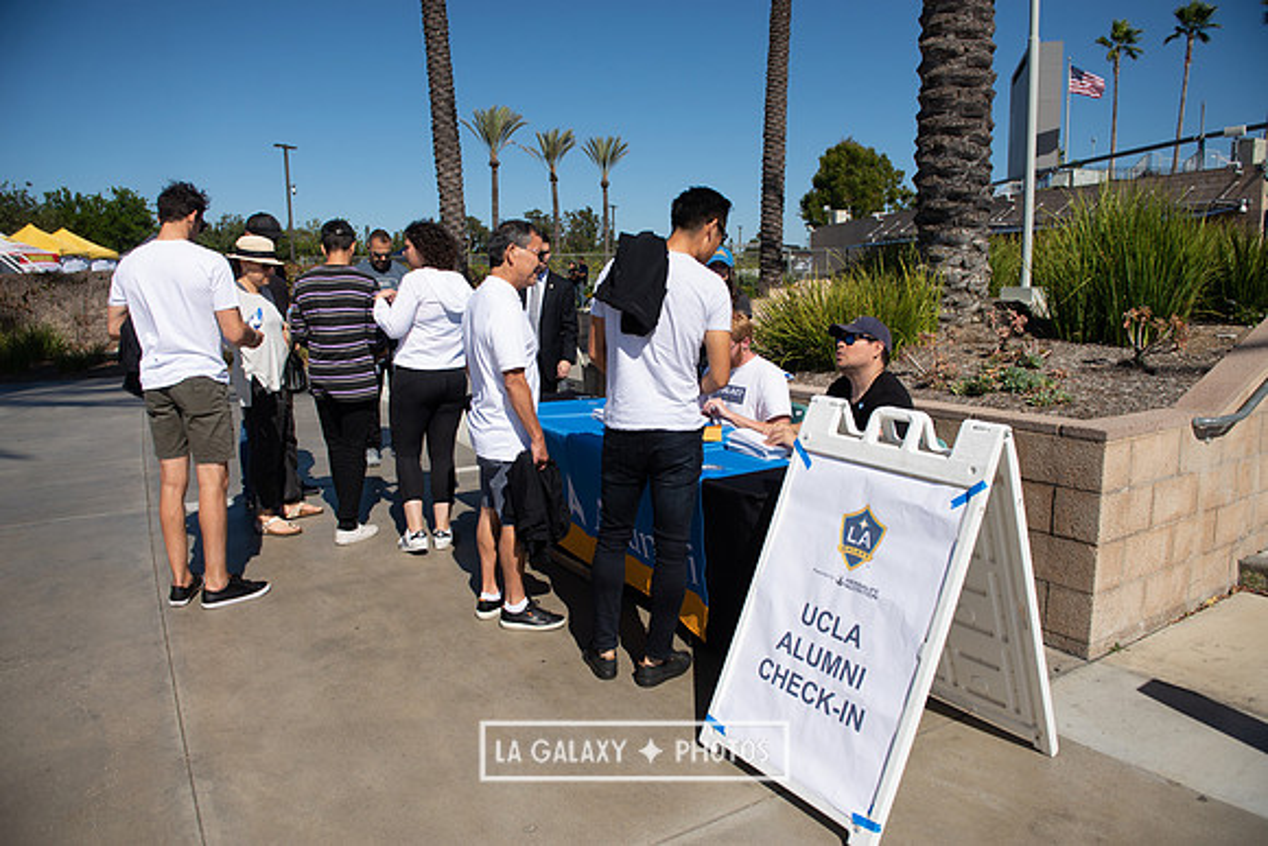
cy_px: 423
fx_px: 845
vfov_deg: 53.2
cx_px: 634
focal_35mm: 24
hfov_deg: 73.7
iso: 200
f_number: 4
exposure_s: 1/4000
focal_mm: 24
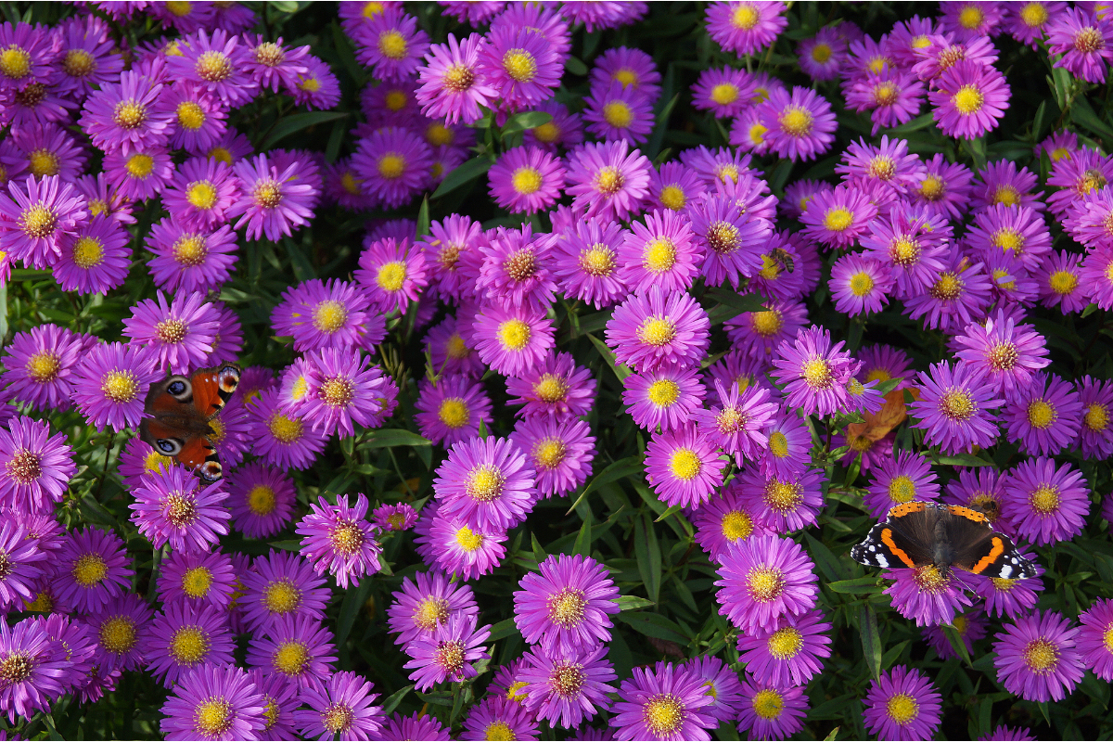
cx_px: 556
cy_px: 371
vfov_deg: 25.8
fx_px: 1623
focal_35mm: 52
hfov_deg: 37.9
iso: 100
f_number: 5
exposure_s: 1/160
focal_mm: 35
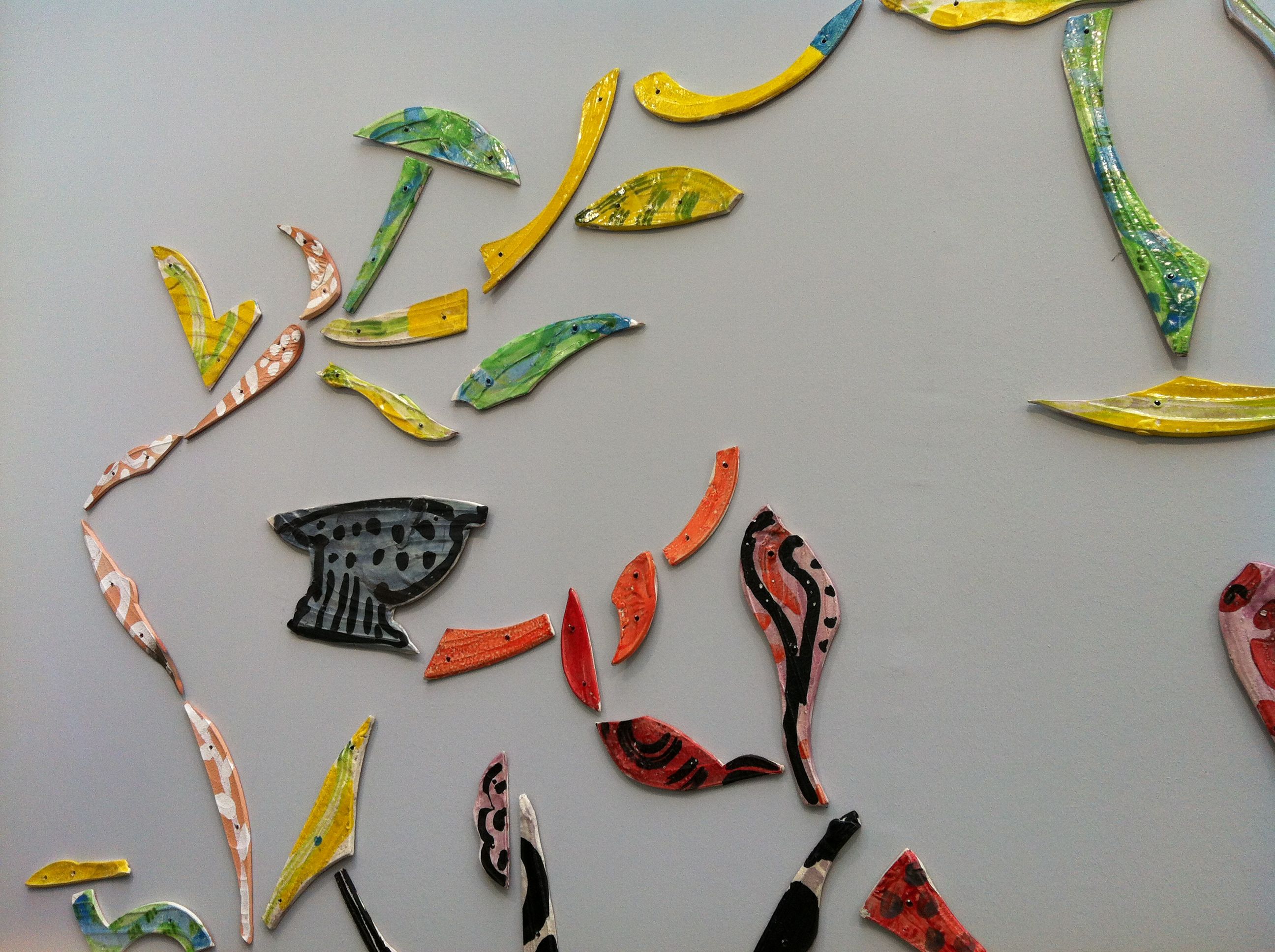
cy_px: 476
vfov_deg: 40.6
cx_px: 638
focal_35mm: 35
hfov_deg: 52.7
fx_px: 1287
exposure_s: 1/154
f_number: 2.8
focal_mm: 3.85
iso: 80
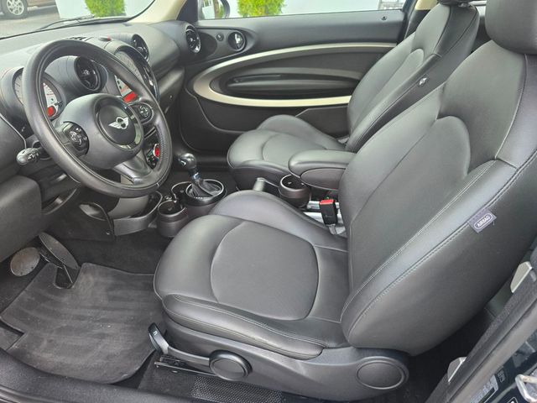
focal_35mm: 23
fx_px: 357
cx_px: 268
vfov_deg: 58.9
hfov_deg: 73.9
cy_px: 202
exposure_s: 1/180
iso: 160
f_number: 1.7
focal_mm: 6.3
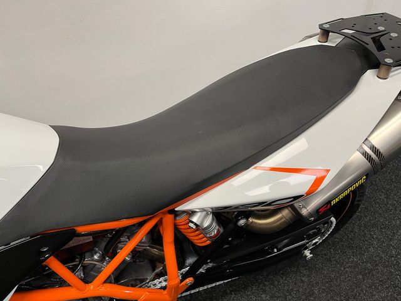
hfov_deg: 67.3
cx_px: 200
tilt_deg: -40.1
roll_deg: +0.1
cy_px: 150
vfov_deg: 53.1
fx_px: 301
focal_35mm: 26
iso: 80
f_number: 1.6
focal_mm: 5.1
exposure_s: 1/50
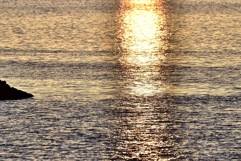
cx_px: 81
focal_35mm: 685
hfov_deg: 3.0
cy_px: 20
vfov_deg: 2.0
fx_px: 4585
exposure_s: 1/1600
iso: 500
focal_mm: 380
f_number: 5.6
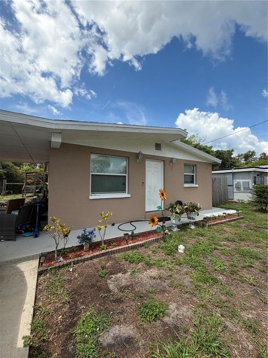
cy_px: 179
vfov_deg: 102.1
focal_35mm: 14
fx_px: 145
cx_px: 134
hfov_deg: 85.7
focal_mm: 2.22
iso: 25
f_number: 2.2
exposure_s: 1/770
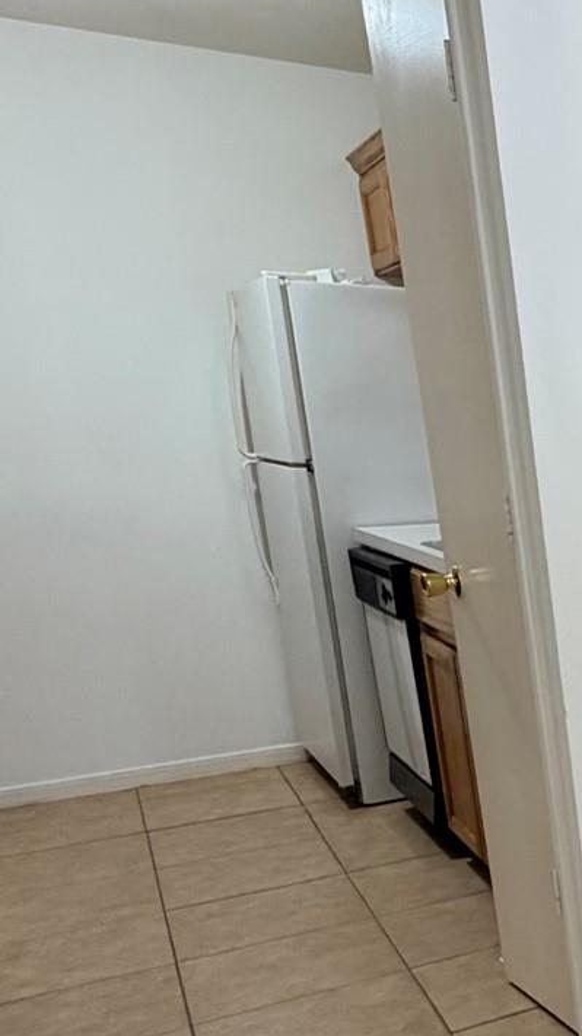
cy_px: 711
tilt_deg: -13.9
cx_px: 1144
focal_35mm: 44
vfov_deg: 45.5
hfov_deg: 18.5
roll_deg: +0.2
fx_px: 1208
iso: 250
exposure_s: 1/60
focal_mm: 2.22
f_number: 2.2
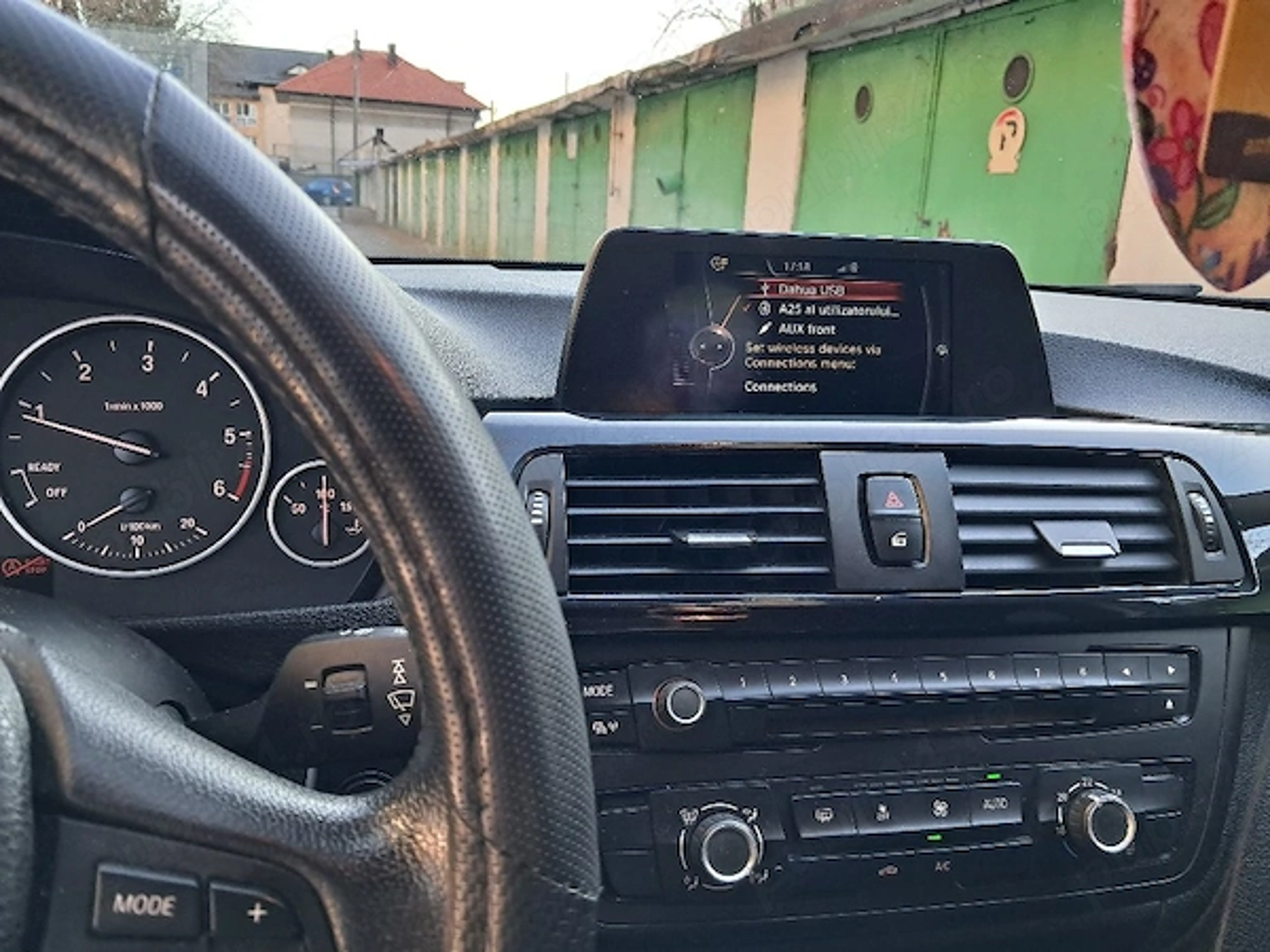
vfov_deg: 51.4
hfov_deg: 65.3
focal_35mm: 27
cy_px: 476
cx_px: 635
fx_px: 991
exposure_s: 1/60.2
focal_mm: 4
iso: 80
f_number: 1.8
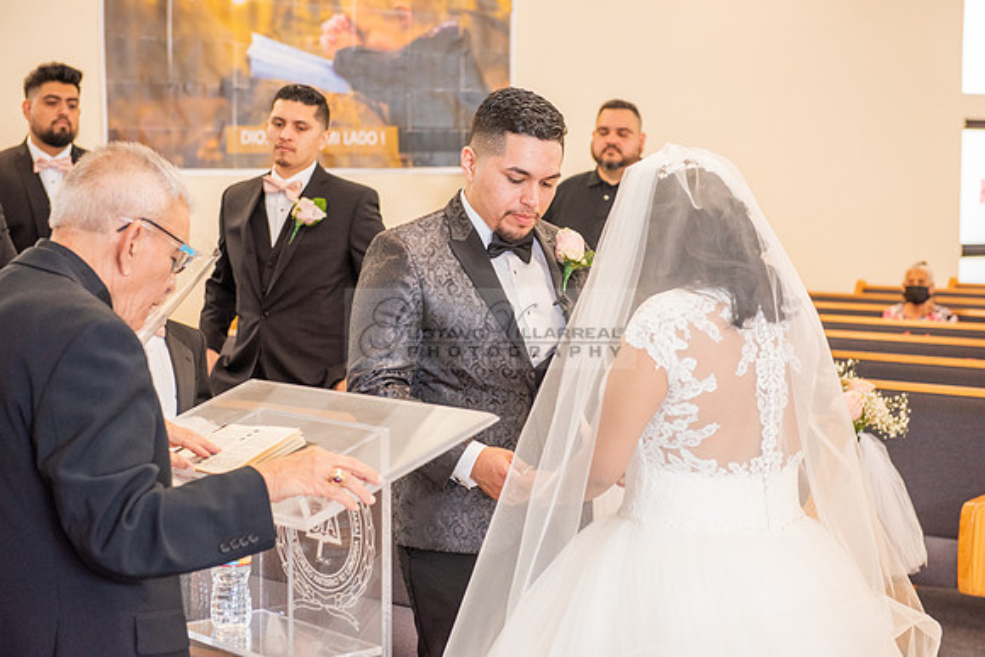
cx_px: 492
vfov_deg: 19.5
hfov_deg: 28.8
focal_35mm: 70
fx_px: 1916
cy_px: 328
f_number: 5
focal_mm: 70
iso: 1250
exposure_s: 1/100
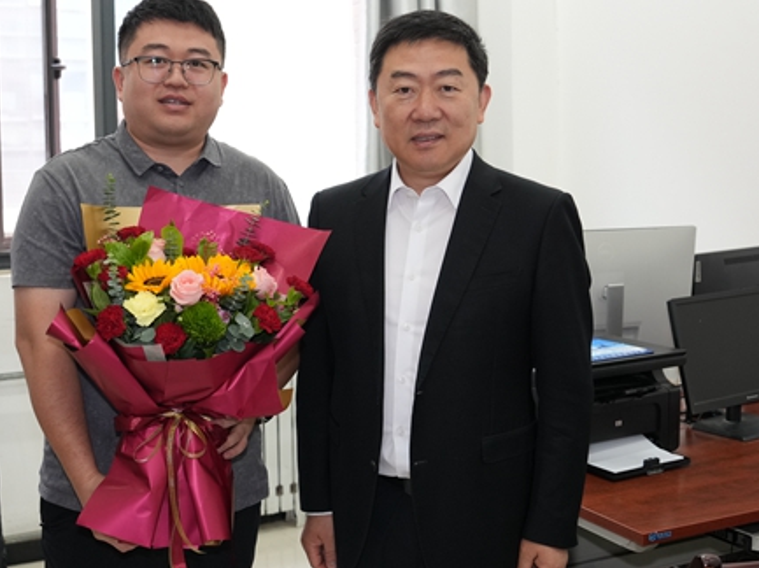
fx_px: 1052
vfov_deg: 30.2
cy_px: 266
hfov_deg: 39.5
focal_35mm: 48
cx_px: 301
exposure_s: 1/60
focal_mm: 24
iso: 1000
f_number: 3.2
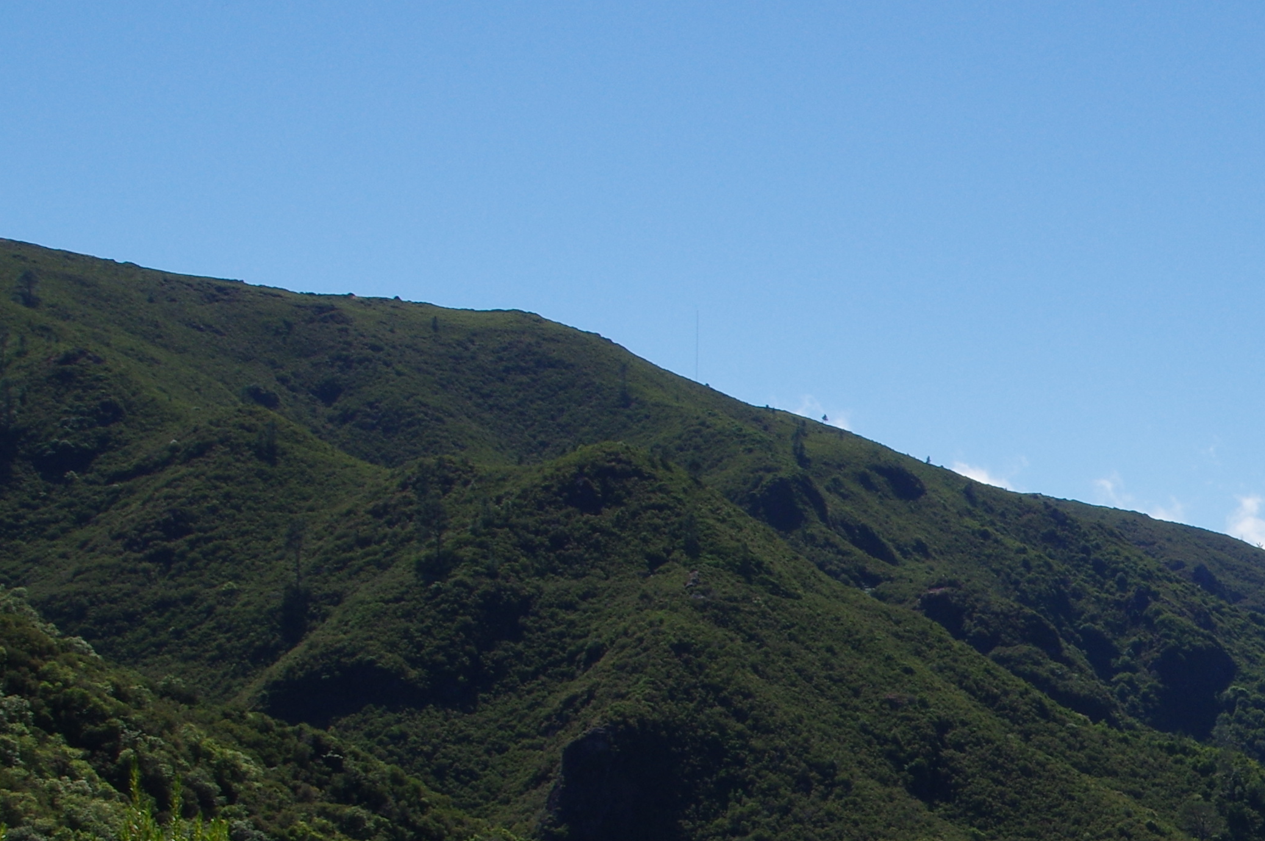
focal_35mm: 87
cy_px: 915
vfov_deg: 15.3
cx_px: 1569
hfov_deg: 21.5
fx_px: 3054
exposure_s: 1/160
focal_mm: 20
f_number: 11
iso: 200
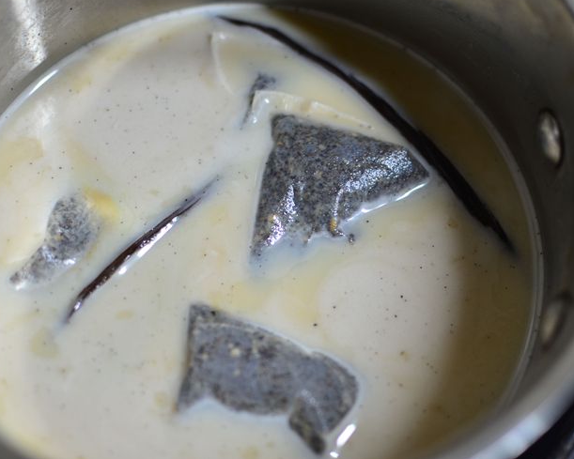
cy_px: 226
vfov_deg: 25.2
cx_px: 315
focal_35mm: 61
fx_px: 1029
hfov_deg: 31.1
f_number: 2.4
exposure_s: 1/20
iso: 400
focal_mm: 35
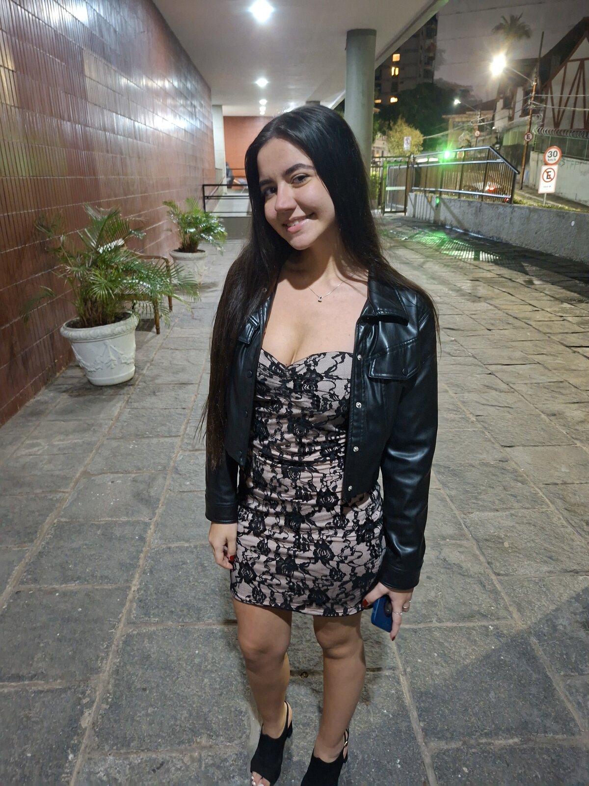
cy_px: 393
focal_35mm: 23
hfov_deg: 58.9
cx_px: 294
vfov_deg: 73.9
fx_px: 522
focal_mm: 5.54
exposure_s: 1/12
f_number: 1.8
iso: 1250
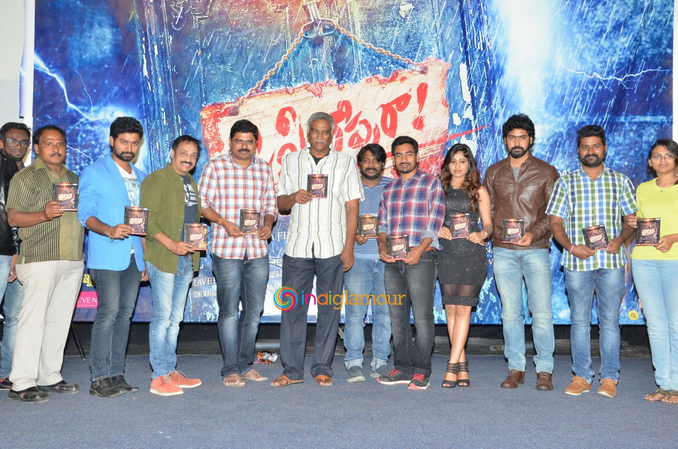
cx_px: 339
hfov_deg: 43.7
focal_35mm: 45
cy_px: 224
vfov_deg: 29.7
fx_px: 846
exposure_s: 1/125
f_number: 6.3
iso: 2500
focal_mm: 30
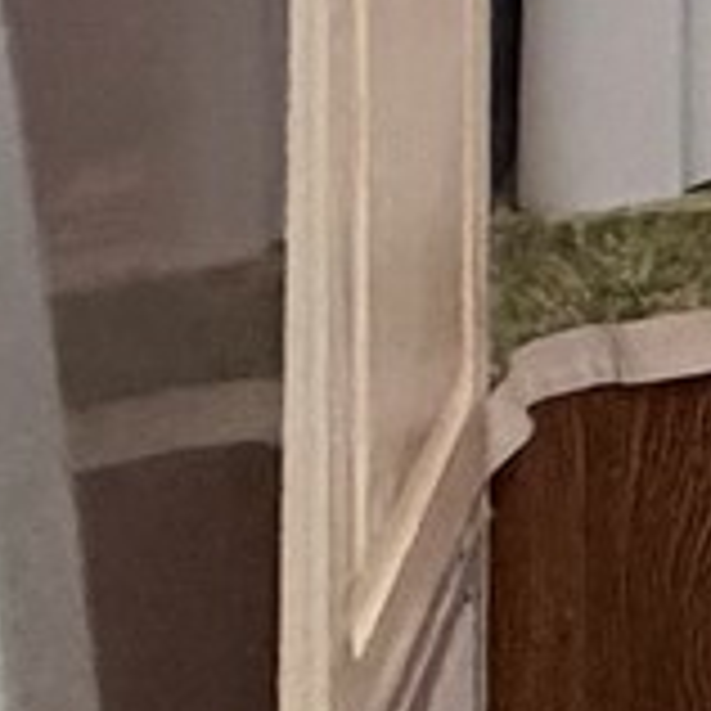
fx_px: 2905
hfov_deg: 7.4
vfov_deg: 12.2
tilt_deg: -2.0
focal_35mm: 125
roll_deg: -1.0
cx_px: 3092
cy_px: -774
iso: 320
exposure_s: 1/60
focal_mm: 2.22
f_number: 2.2
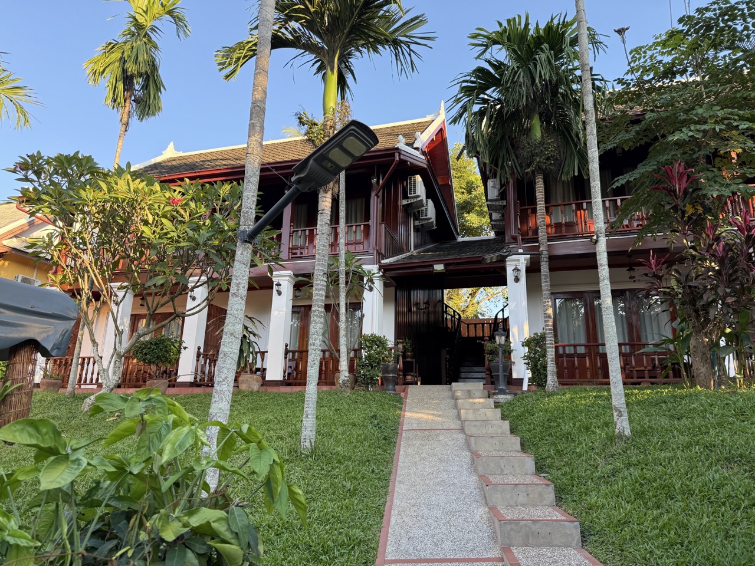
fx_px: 523
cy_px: 283
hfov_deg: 71.6
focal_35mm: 24
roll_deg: -1.6
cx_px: 378
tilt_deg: +15.6
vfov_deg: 56.8
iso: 100
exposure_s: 1/342
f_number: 1.78
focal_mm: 6.76
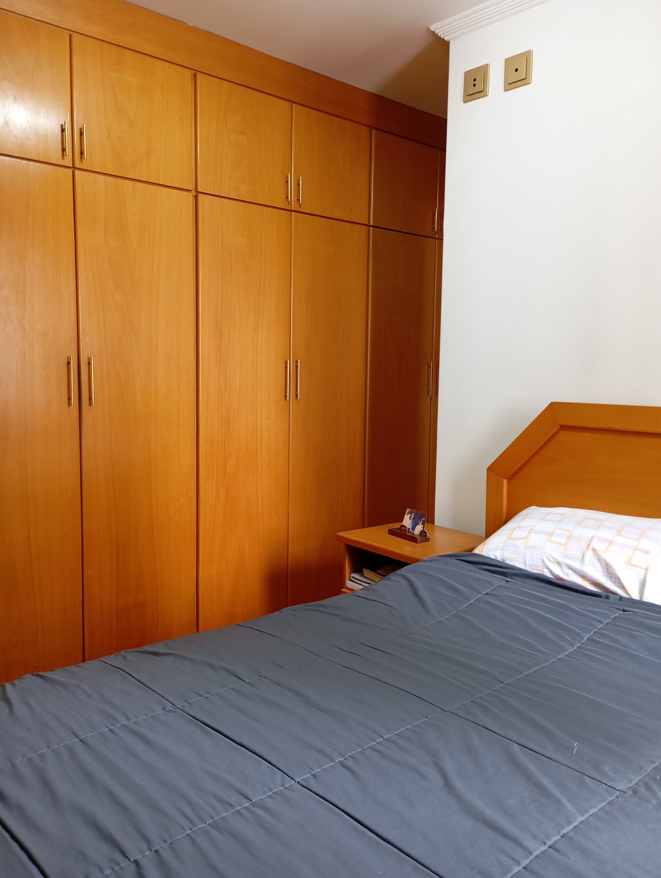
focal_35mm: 28
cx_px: 330
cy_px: 439
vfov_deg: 63.4
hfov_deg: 49.9
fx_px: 711
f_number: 1.8
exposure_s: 1/30
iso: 740
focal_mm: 4.27
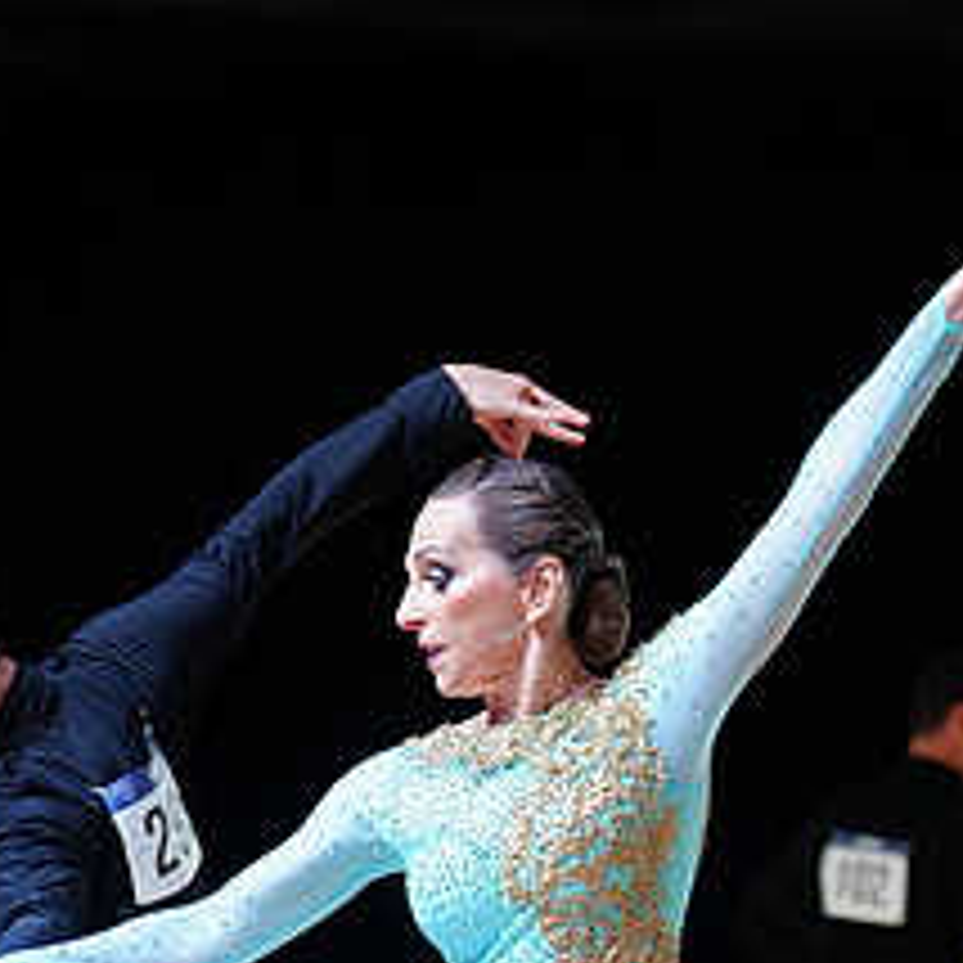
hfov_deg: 8.5
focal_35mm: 207
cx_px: 412
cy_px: 1188
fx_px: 6515
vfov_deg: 8.4
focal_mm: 90
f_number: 2.8
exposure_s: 1/400
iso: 640
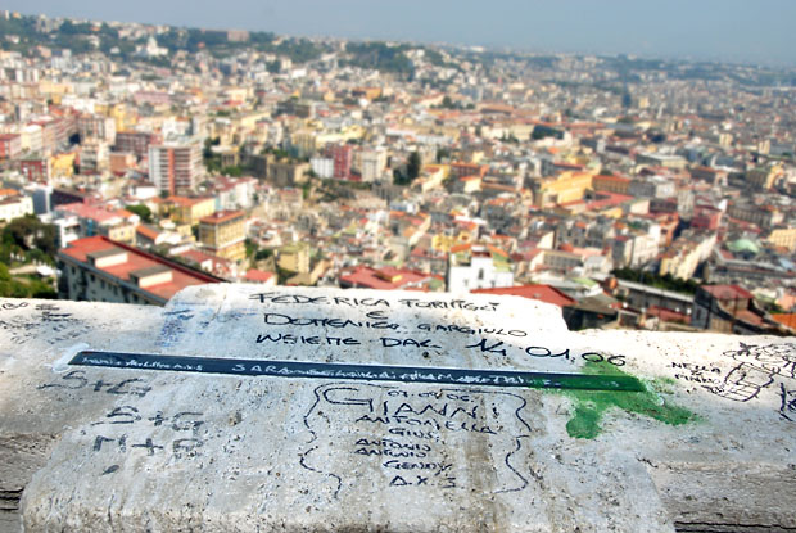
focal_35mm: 36
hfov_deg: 53.1
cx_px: 398
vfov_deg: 37.0
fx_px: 797
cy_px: 266
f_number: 8
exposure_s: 1/90
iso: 100
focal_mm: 24
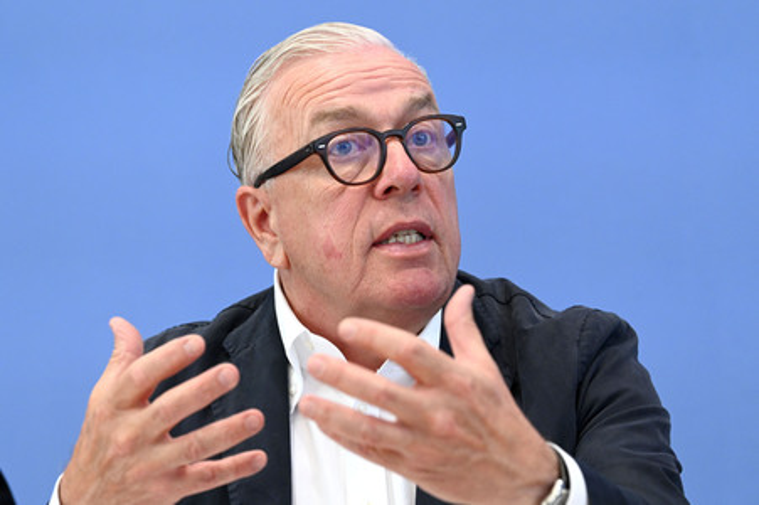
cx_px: 380
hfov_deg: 15.2
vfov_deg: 10.1
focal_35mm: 135
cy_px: 252
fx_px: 2844
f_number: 5.6
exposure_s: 1/800
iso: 4000
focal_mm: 135
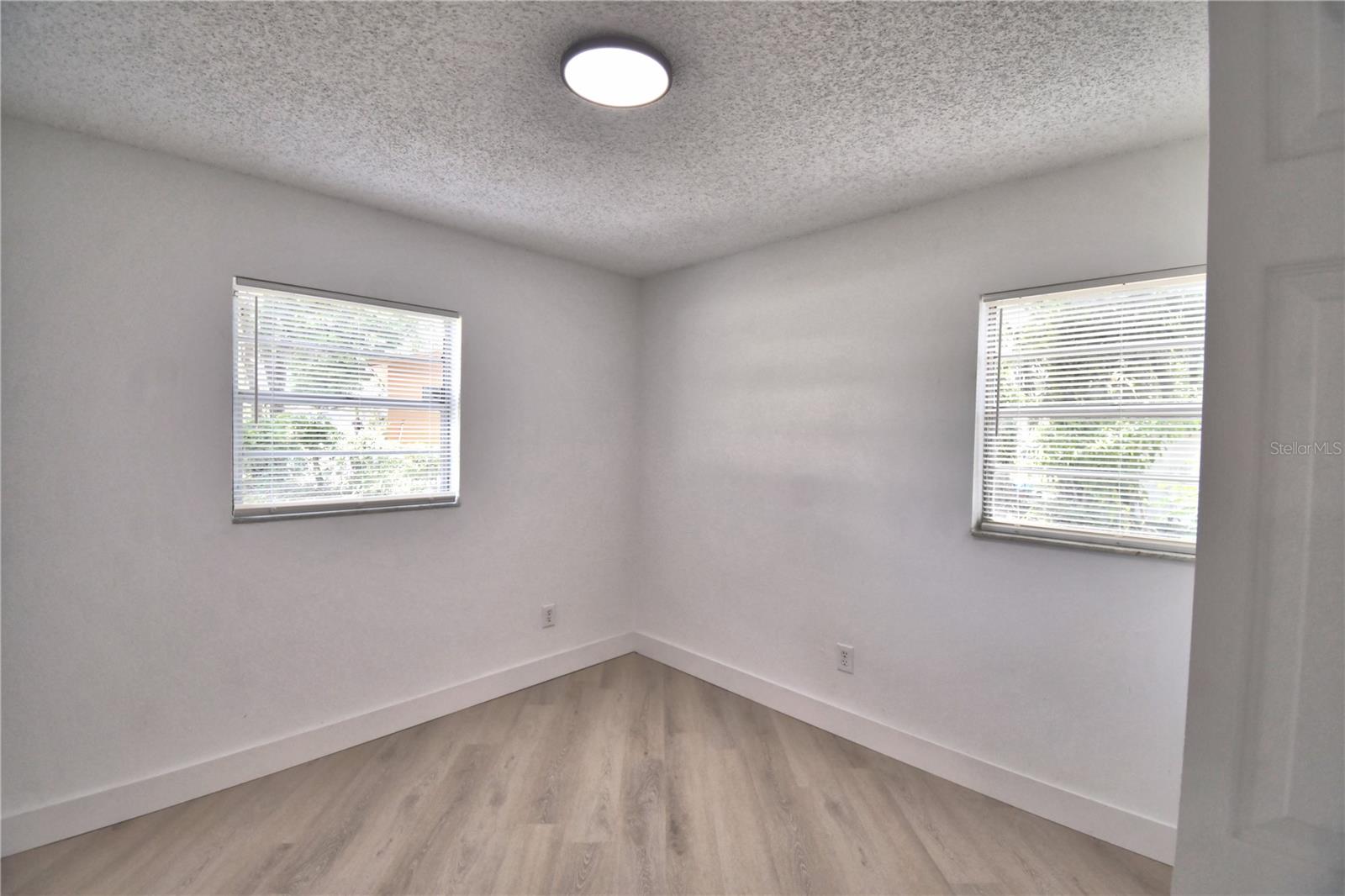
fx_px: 560
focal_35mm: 15
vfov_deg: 77.3
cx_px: 672
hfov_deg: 100.4
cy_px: 448
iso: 250
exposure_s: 1/125
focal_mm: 10
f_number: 4.5
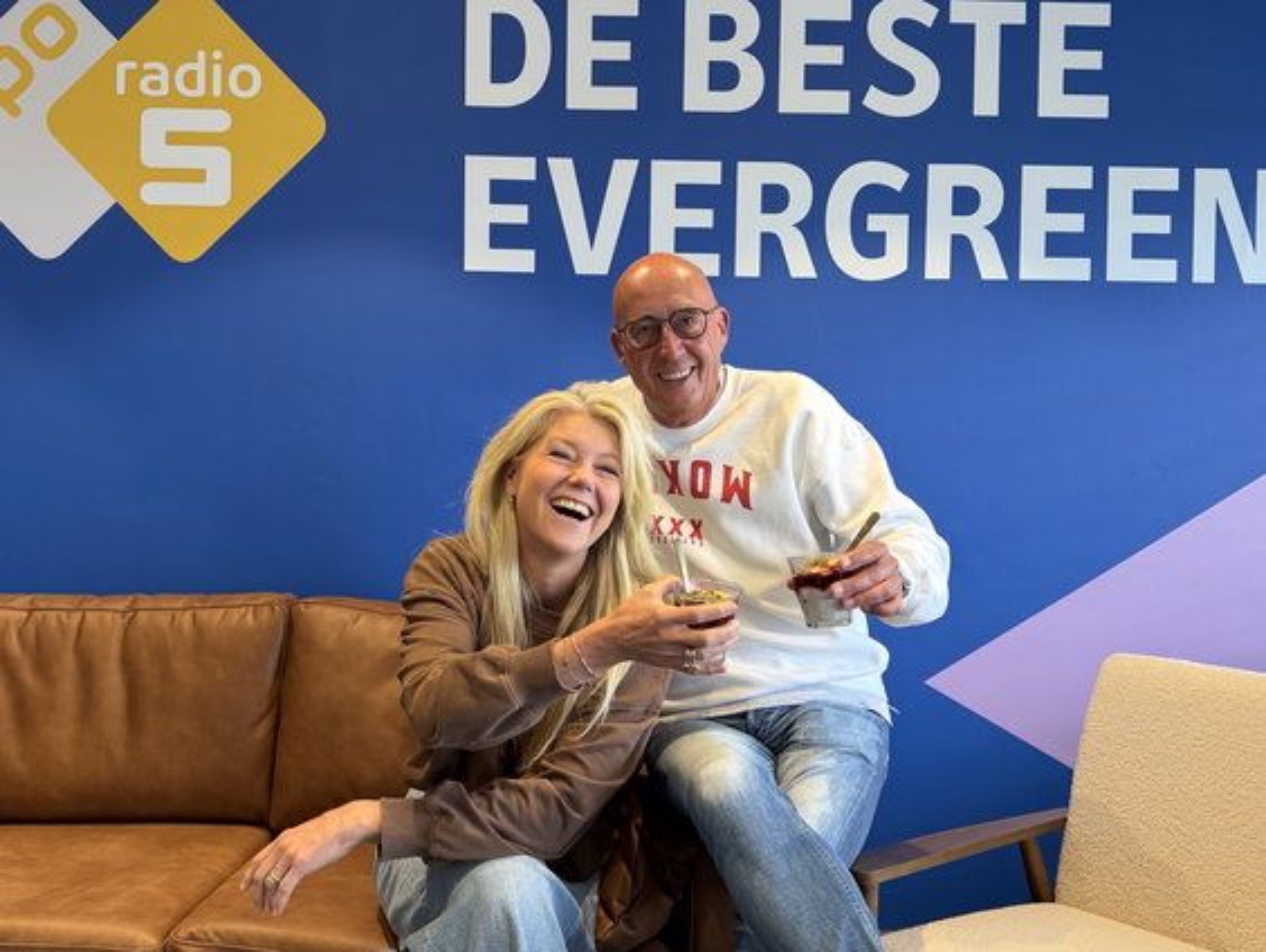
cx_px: 633
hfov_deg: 71.5
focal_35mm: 24
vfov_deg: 56.9
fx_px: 878
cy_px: 476
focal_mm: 6.76
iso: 160
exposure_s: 1/50
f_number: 1.78
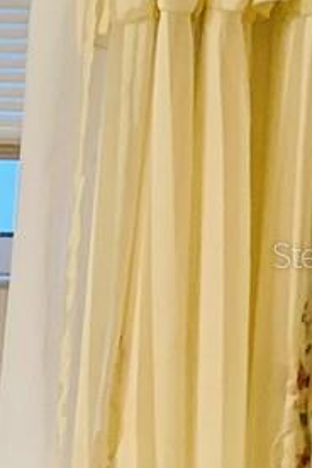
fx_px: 2041
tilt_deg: -0.6
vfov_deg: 13.1
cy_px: 254
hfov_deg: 6.8
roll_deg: -0.9
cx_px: -924
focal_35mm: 157
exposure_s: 1/120
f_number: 1.8
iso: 100
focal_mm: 4.25
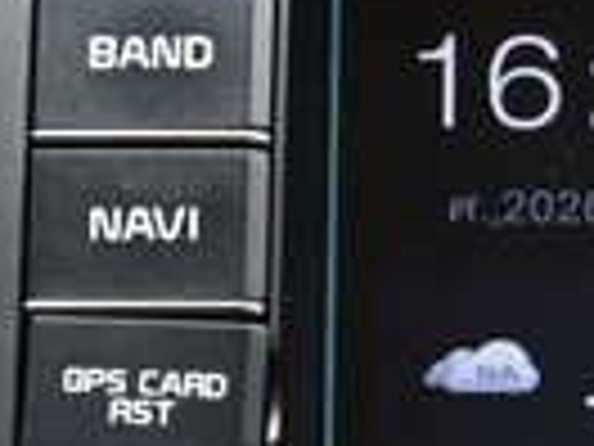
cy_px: 466
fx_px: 9627
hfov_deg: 3.5
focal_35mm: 561
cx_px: 1292
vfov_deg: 2.6
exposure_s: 1/45
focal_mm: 47
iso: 800
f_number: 6
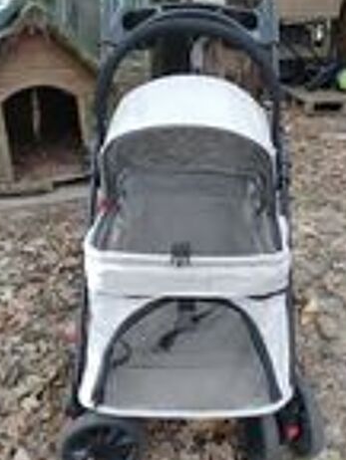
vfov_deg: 51.2
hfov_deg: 39.7
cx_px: 183
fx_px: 479
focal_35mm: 36
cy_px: 203
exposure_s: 1/50
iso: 160
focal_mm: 3.81
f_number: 2.2
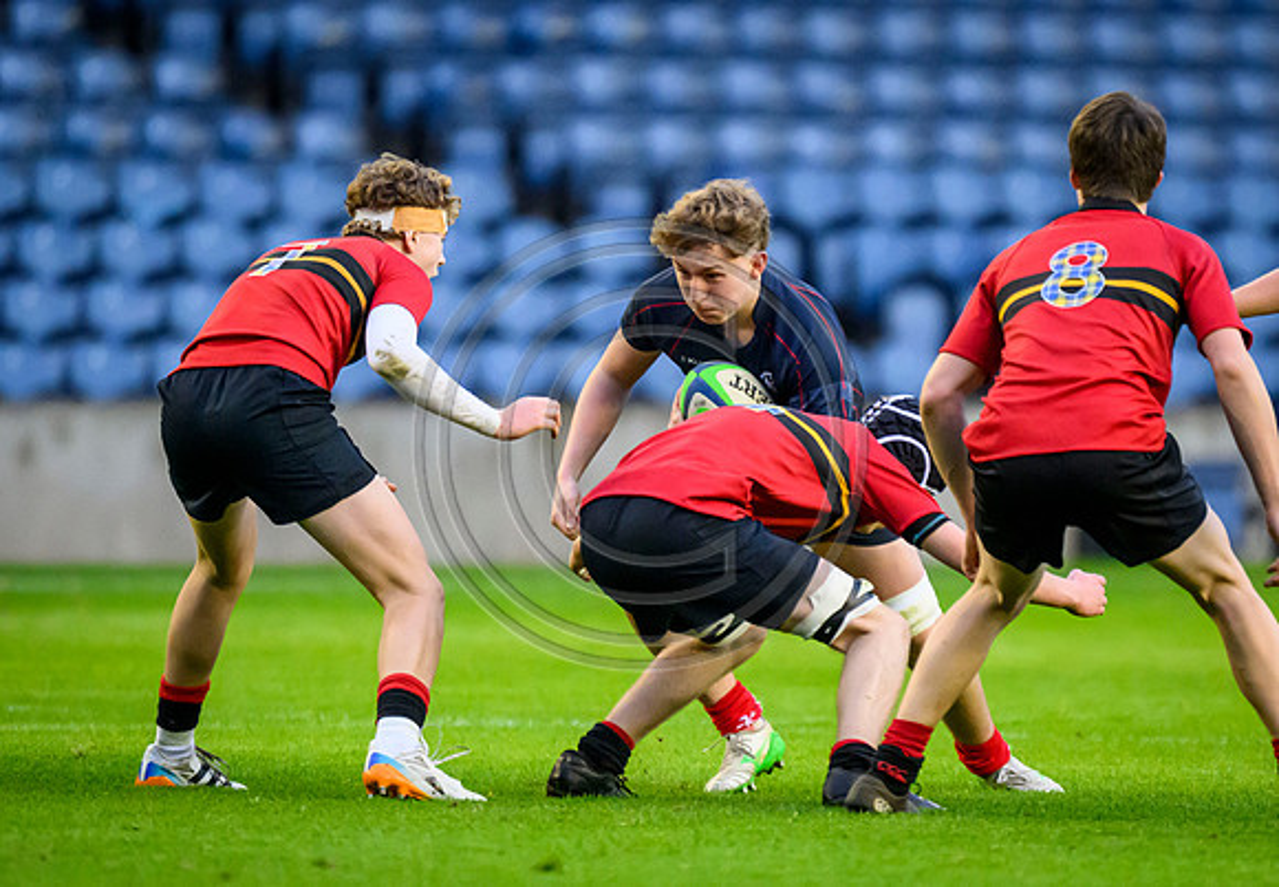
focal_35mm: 916
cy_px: 507
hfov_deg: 2.2
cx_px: 824
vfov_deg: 1.5
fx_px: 32931
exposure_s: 1/1250
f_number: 4
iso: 8000
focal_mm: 560
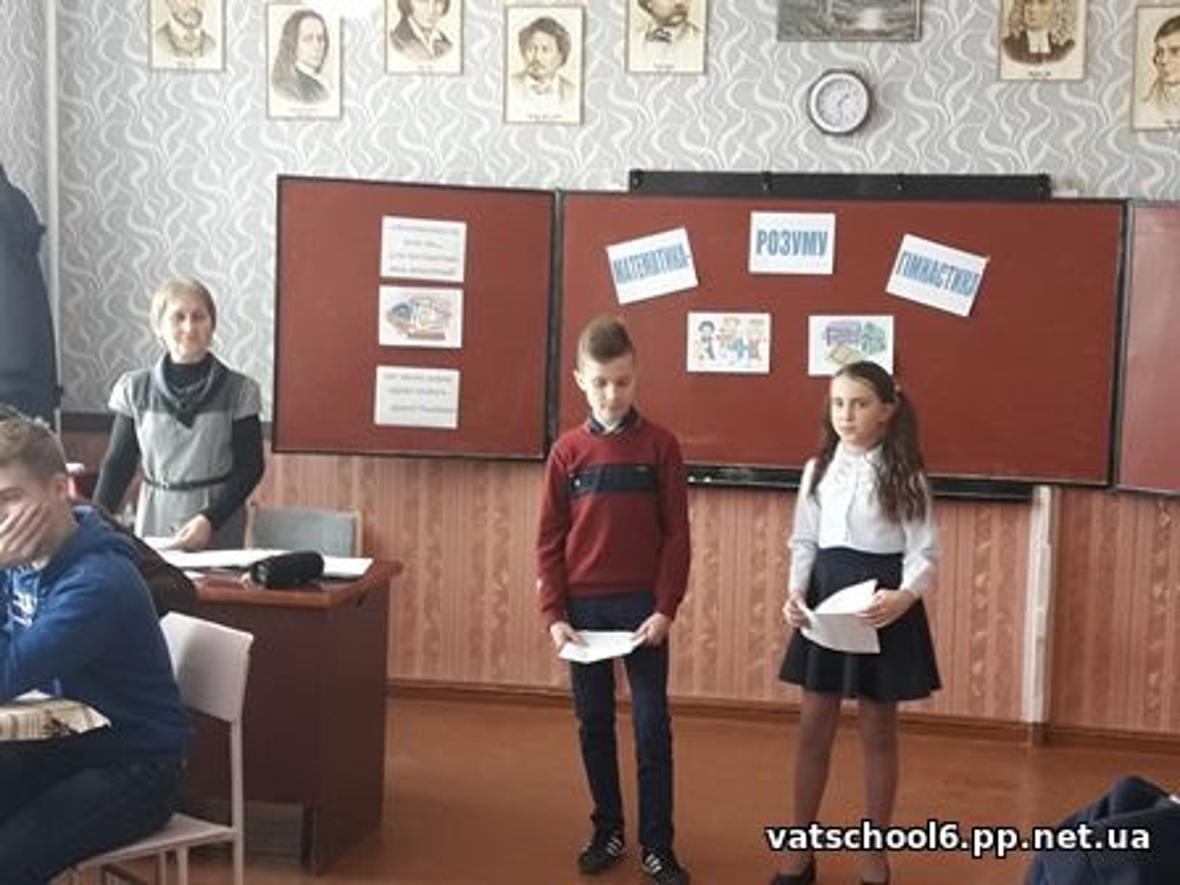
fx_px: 954
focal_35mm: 28
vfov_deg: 49.7
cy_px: 442
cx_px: 590
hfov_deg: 63.4
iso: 50
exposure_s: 1/33
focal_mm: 3.7
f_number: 1.9
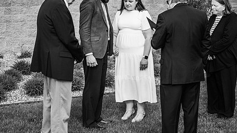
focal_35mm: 67
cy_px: 59
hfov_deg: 31.4
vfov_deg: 18.0
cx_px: 114
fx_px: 421
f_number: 2.8
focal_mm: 44
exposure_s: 1/5000
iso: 200
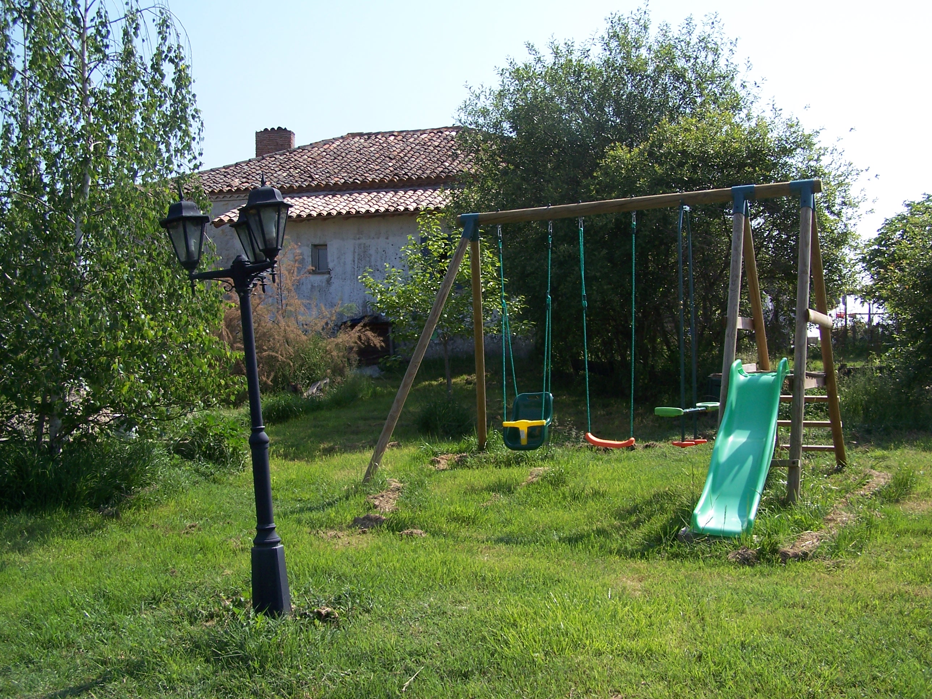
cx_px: 466
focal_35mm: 38
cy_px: 350
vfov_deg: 37.7
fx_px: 1023
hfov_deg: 49.0
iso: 80
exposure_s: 1/500
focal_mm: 6.3
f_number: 4
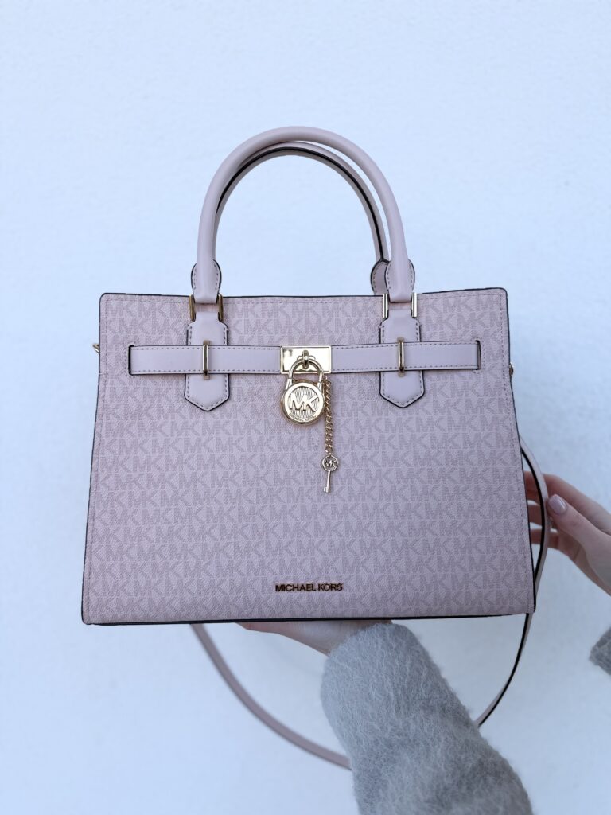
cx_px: 306
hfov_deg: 56.8
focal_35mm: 24
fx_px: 565
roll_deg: -0.4
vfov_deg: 71.6
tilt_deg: -9.1
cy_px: 408
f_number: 1.78
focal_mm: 6.76
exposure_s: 1/813
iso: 80
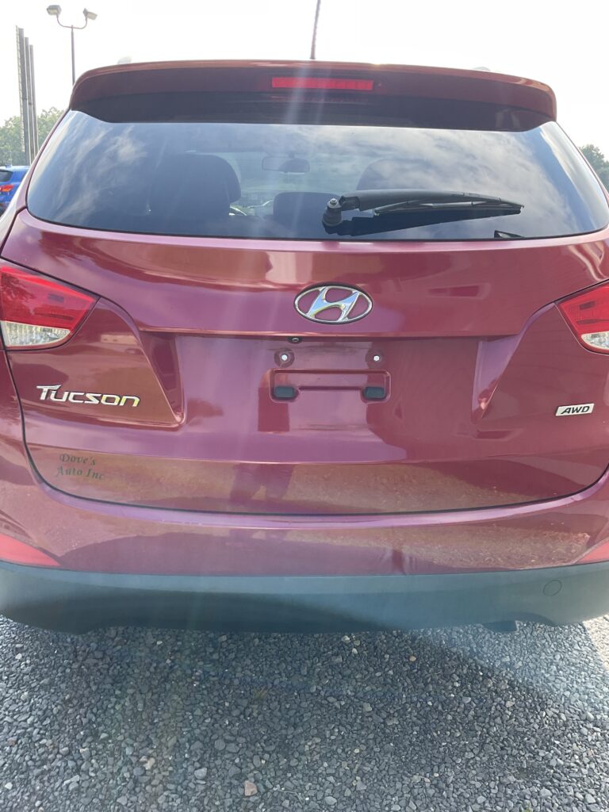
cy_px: 406
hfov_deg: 48.2
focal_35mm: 29
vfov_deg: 61.7
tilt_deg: -15.3
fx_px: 680
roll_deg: -3.0
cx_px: 304
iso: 16
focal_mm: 3
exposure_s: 1/302
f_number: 1.8
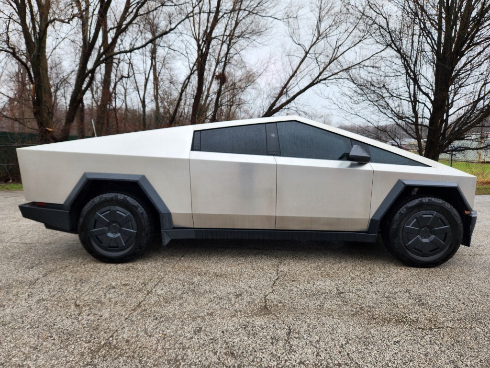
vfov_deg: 58.9
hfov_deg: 73.9
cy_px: 184
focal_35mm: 23
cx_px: 245
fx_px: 326
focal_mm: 5.4
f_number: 1.8
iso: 20
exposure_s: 1/252
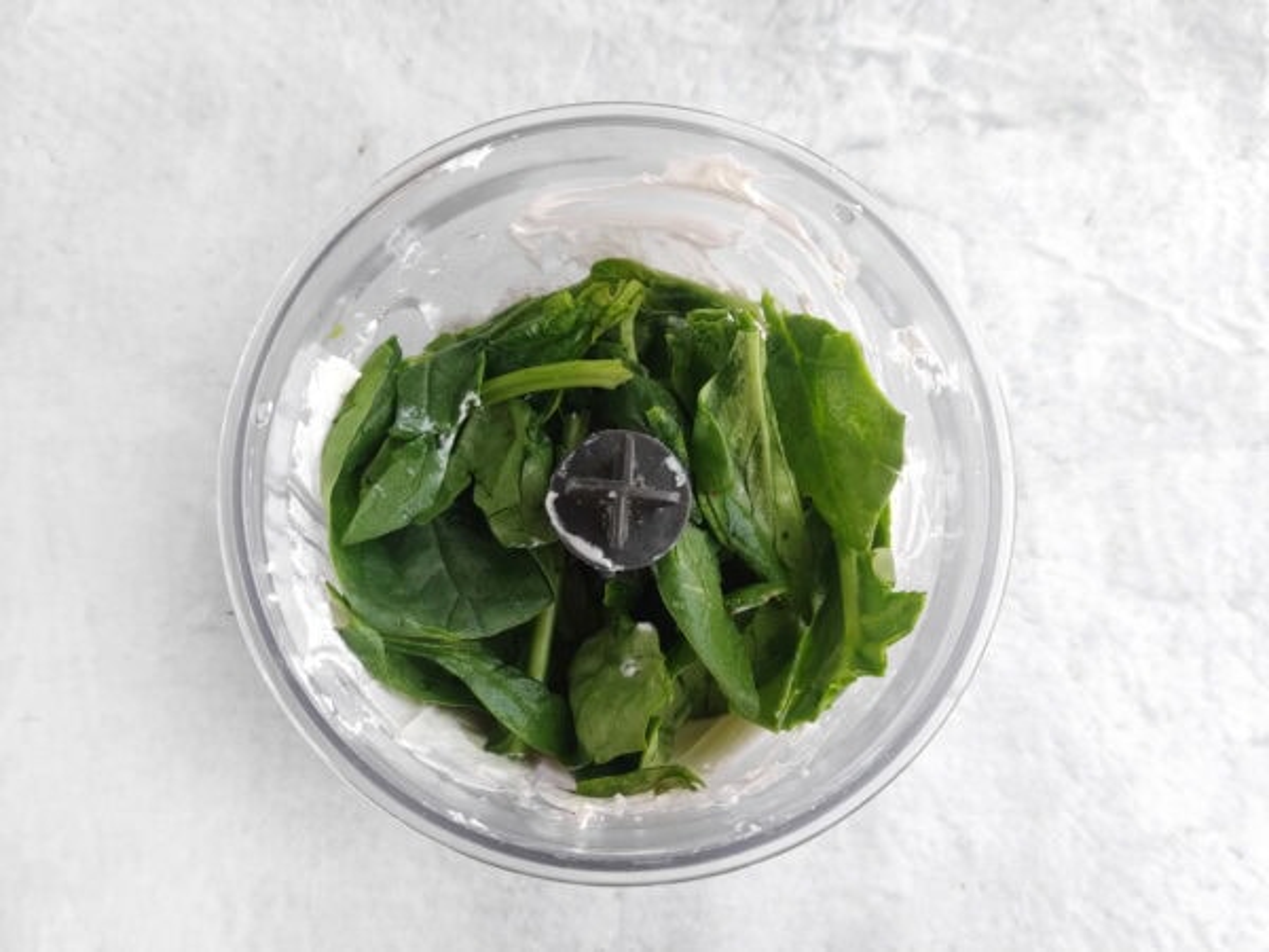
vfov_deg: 54.9
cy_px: 476
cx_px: 634
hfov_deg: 69.4
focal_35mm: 25
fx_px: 916
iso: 80
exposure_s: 1/100
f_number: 1.9
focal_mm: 5.4
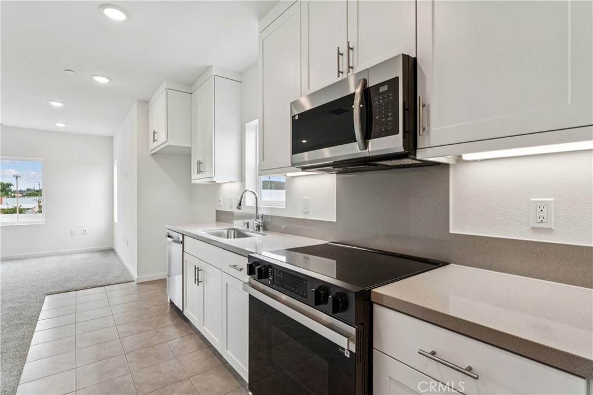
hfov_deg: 92.6
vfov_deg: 69.8
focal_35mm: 17
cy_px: 198
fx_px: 283
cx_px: 296
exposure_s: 1/8
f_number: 13
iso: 100
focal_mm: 17.2
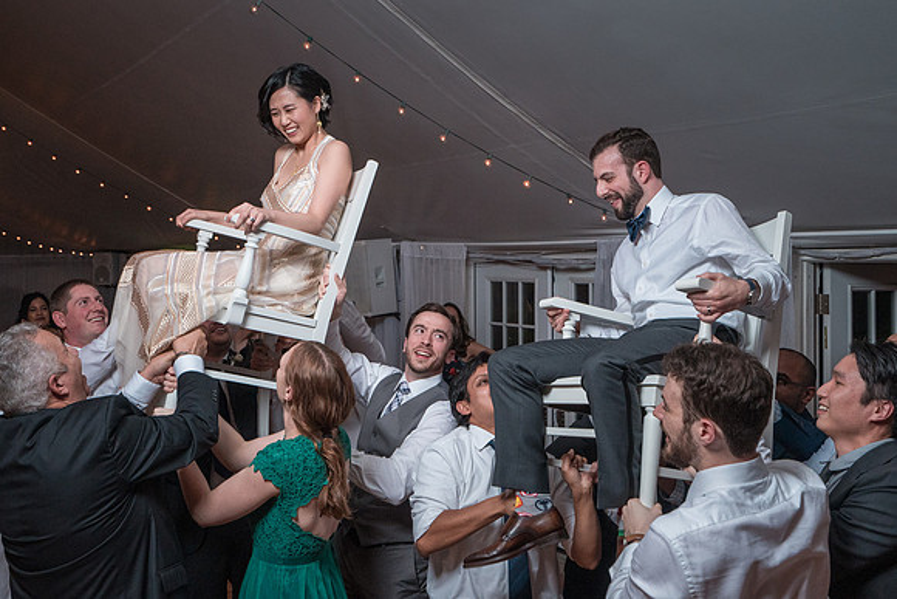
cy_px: 257
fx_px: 955
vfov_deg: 34.7
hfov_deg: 50.3
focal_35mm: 38
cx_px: 436
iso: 2000
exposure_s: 1/200
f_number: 5.6
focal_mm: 33
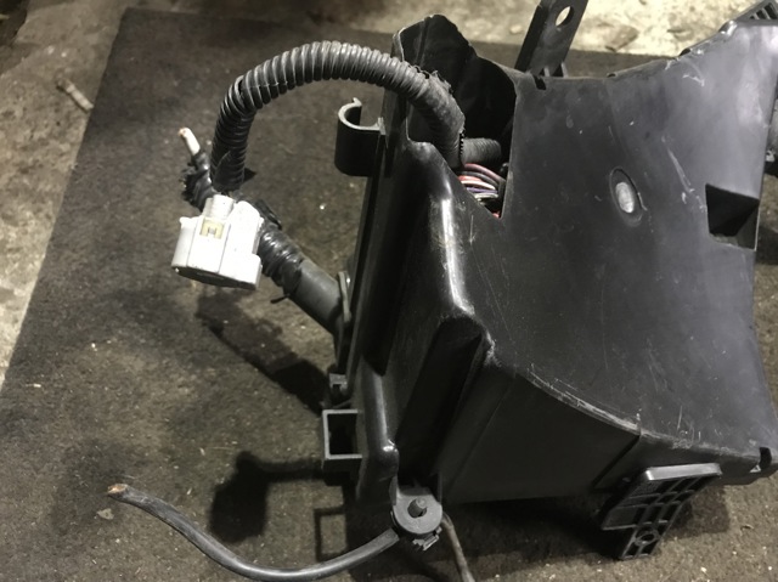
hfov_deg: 63.5
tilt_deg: -62.8
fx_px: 629
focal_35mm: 28
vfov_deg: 49.7
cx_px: 389
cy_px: 291
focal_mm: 3.99
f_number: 1.8
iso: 100
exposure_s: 1/4
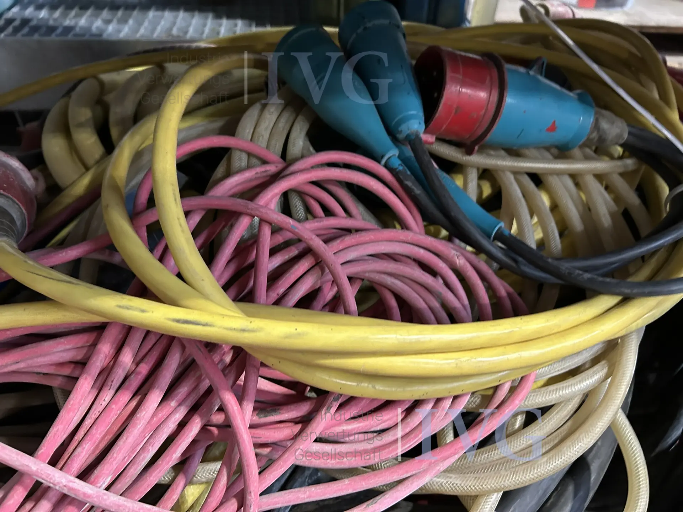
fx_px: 513
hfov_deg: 67.3
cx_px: 342
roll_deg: -4.8
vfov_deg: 53.1
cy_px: 256
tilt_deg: -43.5
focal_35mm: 26
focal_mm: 5.7
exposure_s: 1/33
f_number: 1.5
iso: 400
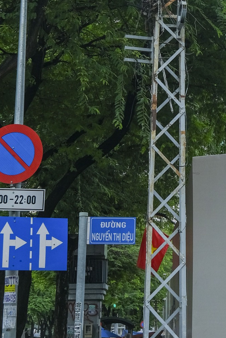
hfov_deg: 13.9
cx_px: 250
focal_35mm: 96
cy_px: 99
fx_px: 904
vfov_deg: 21.1
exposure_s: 1/1600
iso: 400
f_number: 4
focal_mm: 21.2
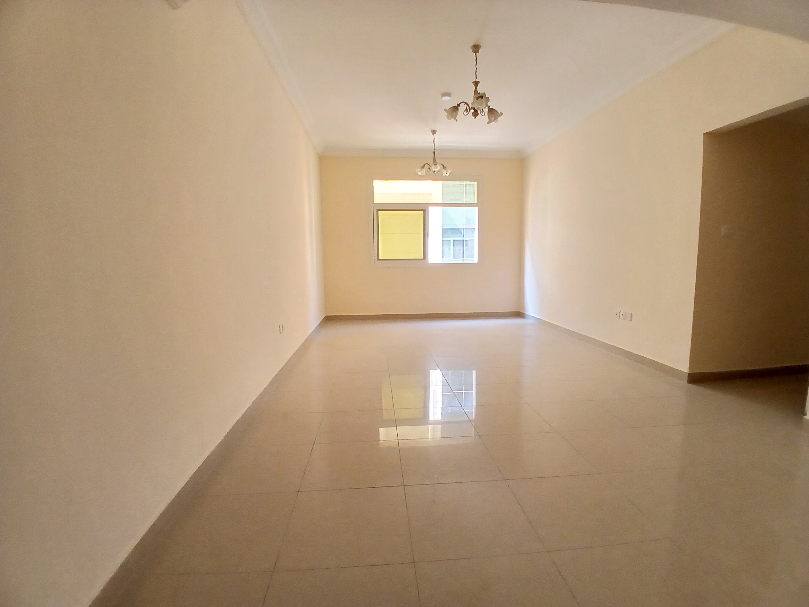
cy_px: 304
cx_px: 404
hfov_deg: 91.0
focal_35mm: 17
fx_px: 397
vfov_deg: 74.7
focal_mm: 1.4
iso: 200
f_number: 2.2
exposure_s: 1/33.3
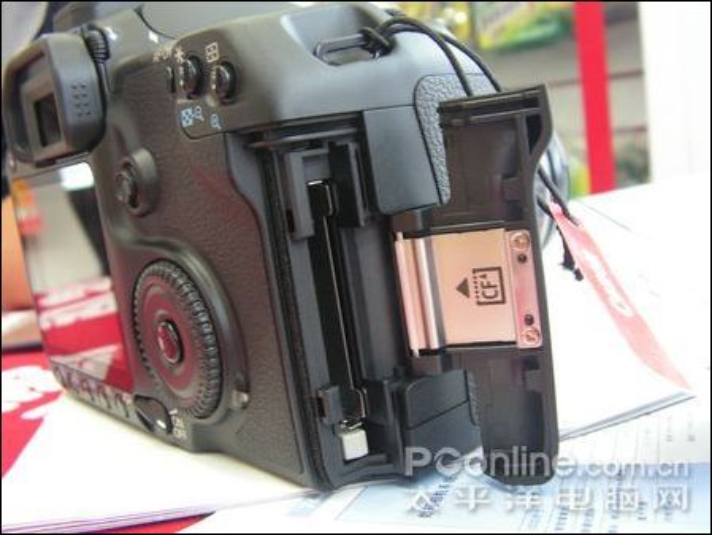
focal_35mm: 36
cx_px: 356
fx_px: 741
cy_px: 268
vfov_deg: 39.7
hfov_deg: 51.3
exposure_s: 1/6
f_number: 3.2
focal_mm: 6
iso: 200
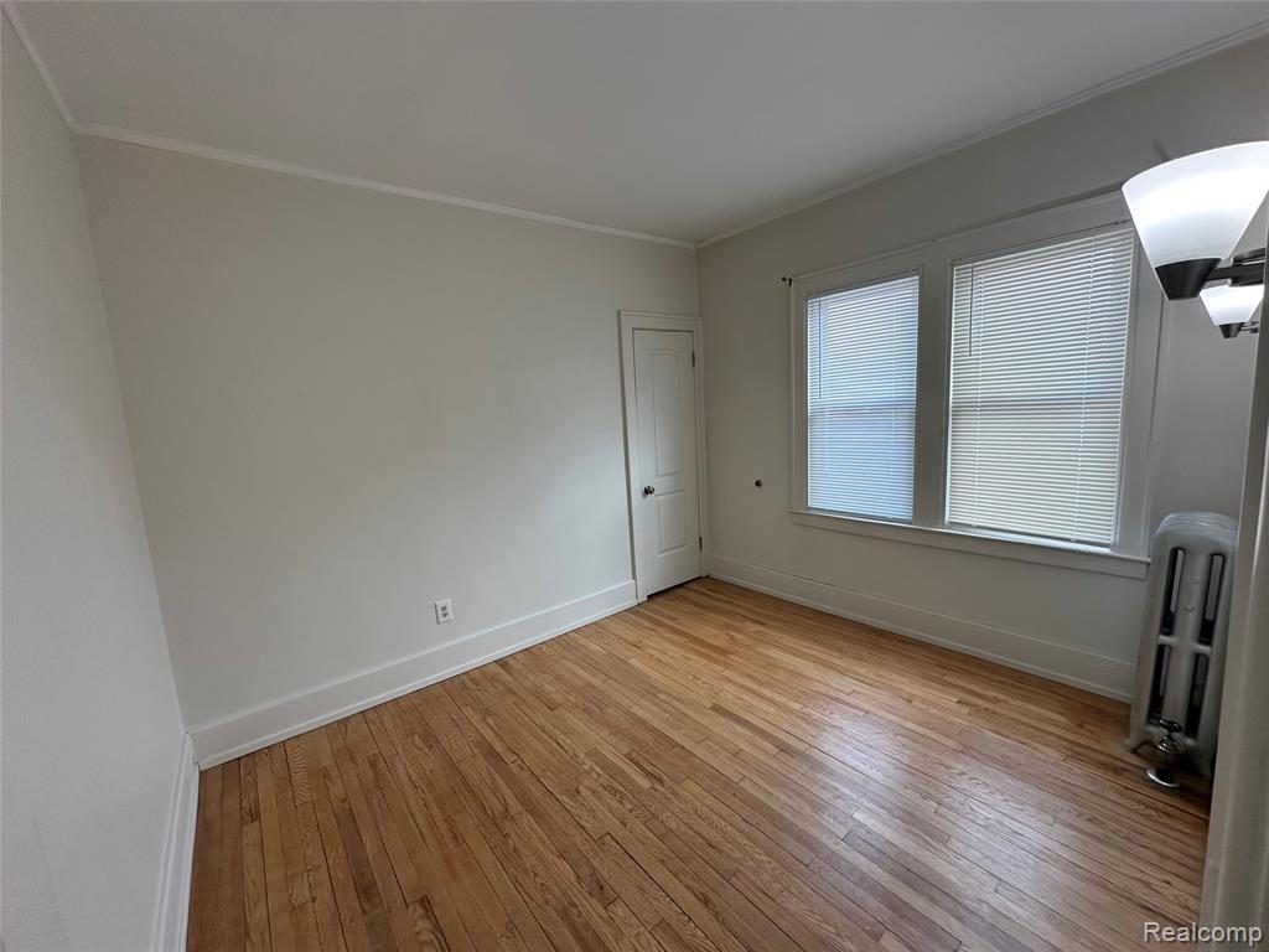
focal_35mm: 14
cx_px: 634
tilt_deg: -6.8
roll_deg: +2.6
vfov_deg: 85.7
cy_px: 476
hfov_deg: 102.1
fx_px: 513
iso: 100
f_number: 2.2
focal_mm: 2.22
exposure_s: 1/120
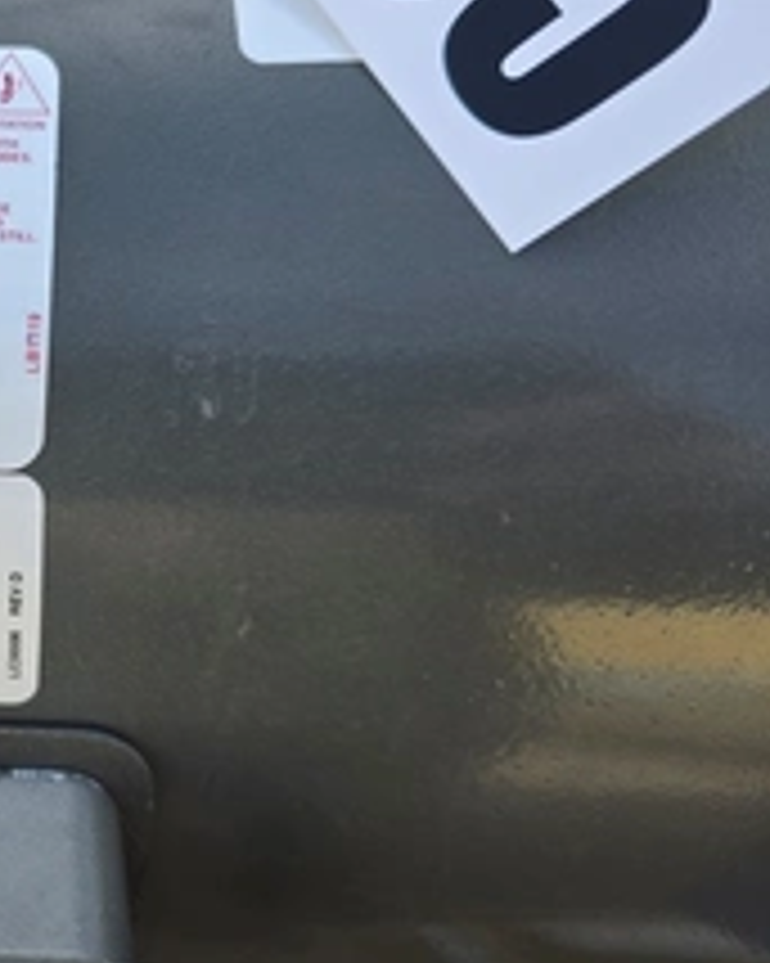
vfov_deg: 43.6
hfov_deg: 30.8
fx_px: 1197
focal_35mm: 42
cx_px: -126
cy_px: 378
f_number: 1.7
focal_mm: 6.3
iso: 12
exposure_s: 1/180
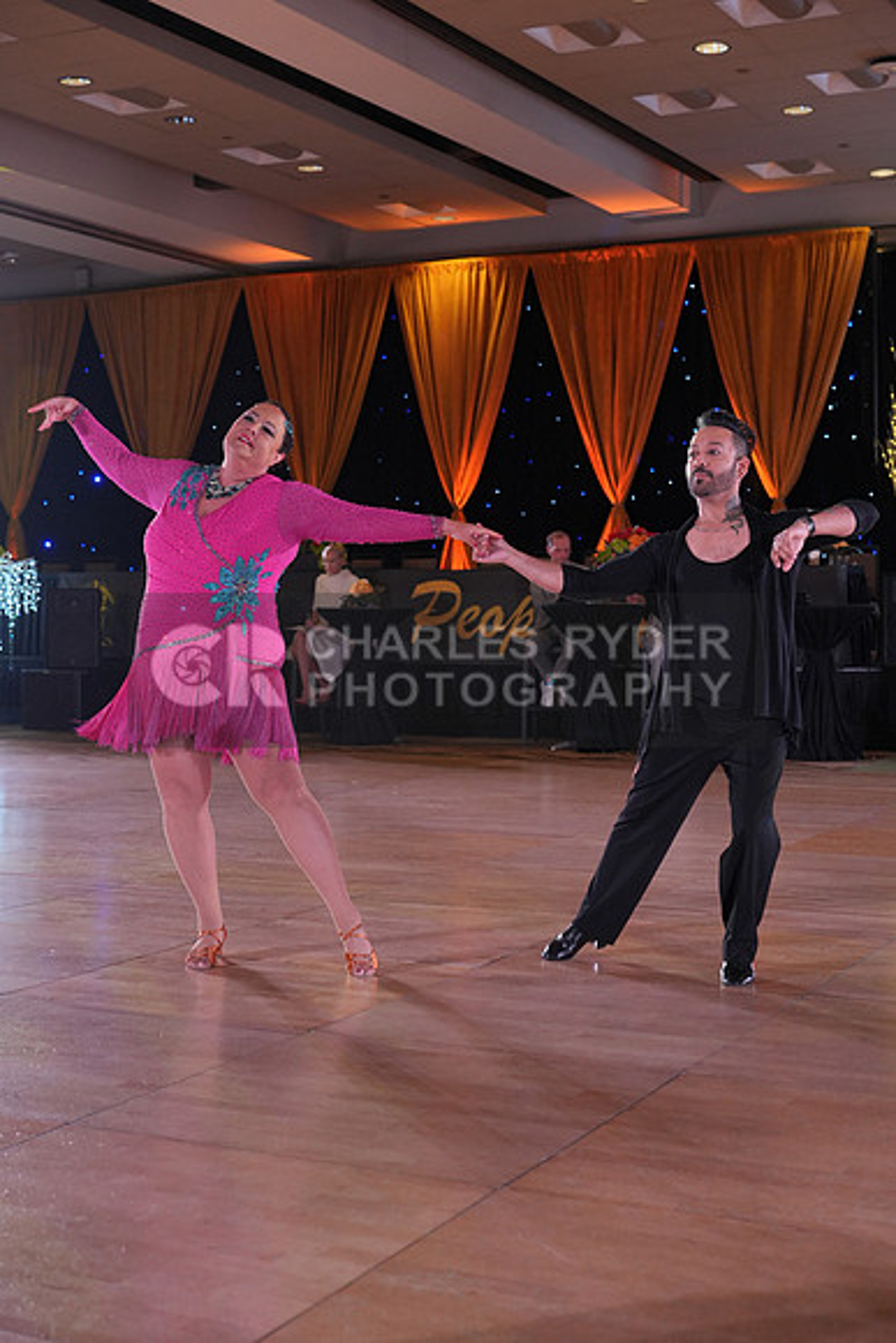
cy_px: 672
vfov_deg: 38.2
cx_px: 448
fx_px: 1940
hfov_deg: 26.0
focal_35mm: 52
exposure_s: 1/400
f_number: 4
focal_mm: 52
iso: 1250
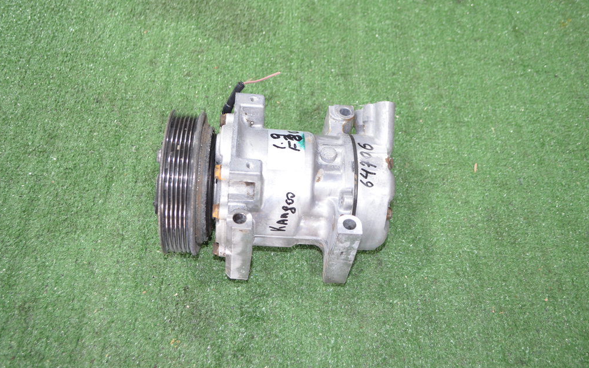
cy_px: 174
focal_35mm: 34
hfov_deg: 56.7
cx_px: 292
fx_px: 546
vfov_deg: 37.3
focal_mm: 22
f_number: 4
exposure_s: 1/60
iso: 1250
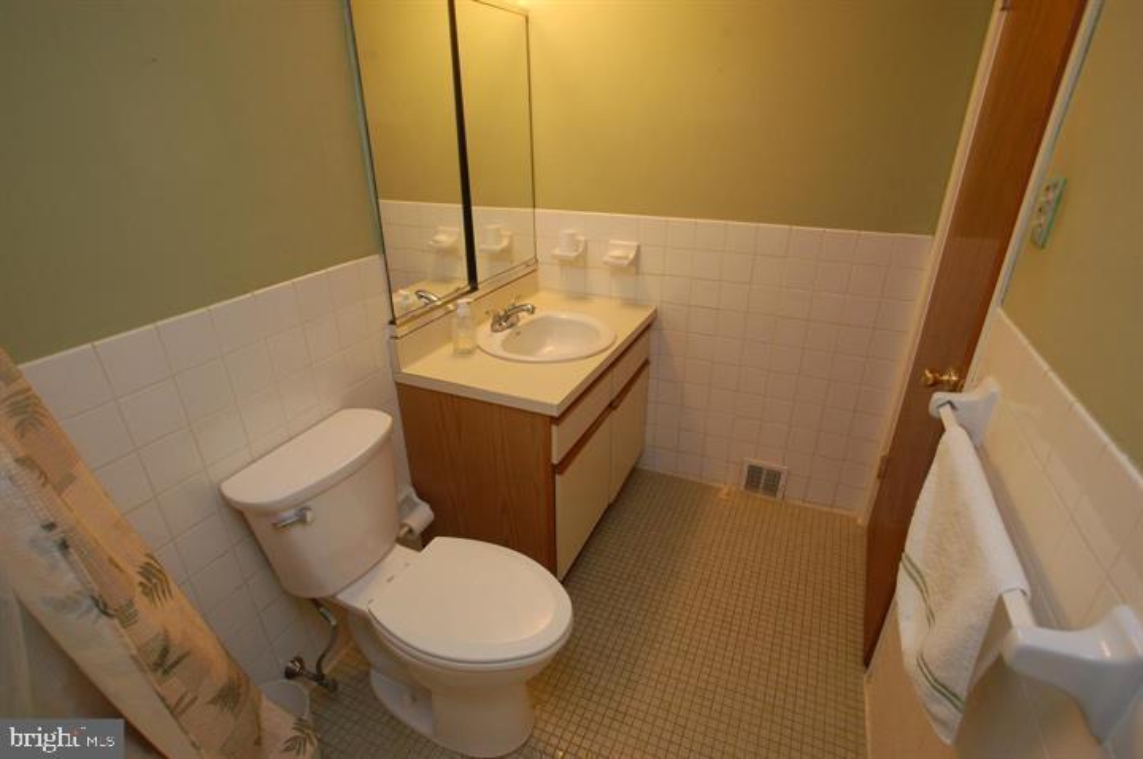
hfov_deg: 95.1
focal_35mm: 16
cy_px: 380
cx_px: 572
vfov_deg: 71.9
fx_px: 523
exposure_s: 1/60
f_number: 4.5
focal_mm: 11
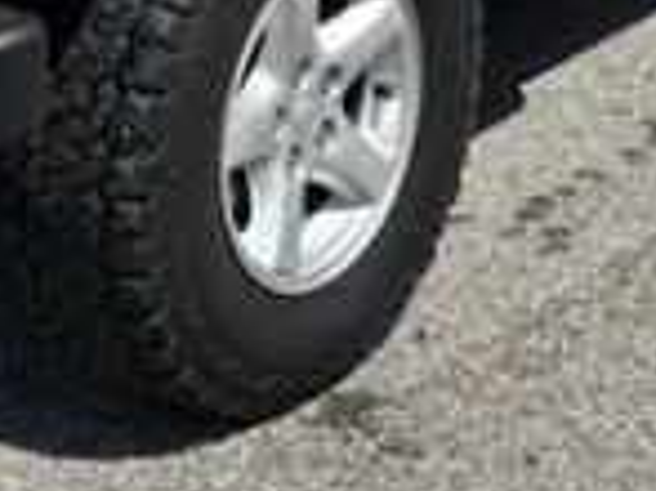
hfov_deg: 14.5
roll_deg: +0.3
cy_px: -446
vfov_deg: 10.2
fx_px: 2575
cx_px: 241
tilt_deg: -8.6
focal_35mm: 136
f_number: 1.6
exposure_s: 1/2710
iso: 50
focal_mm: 5.96
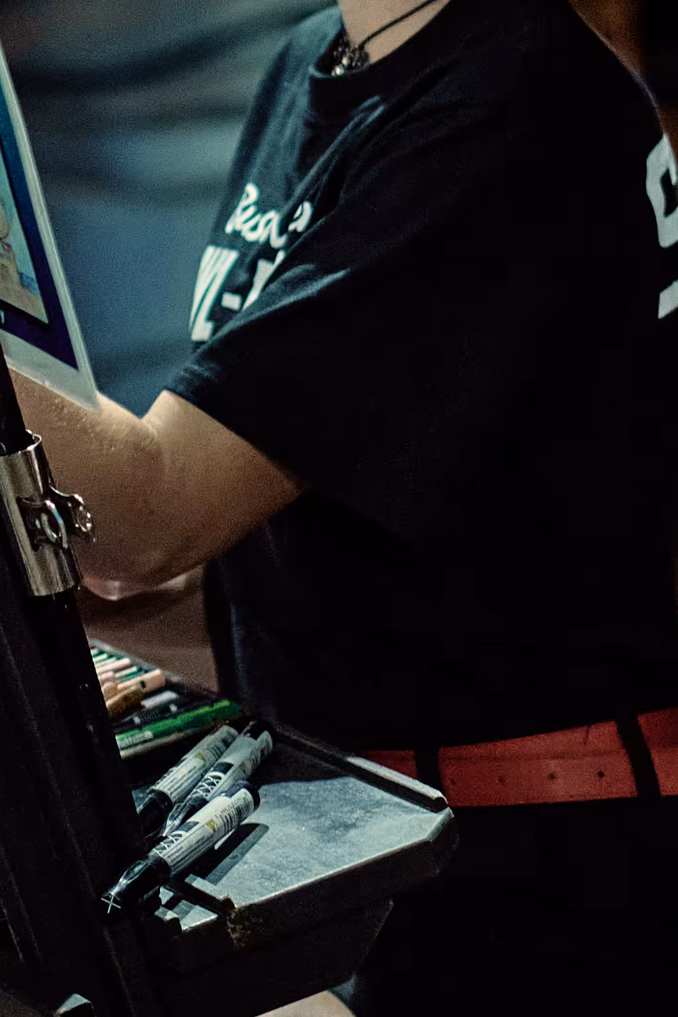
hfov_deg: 6.4
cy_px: 438
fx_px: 6074
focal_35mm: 215
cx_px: 389
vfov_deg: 9.6
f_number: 1.8
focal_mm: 50
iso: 2500
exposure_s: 1/200
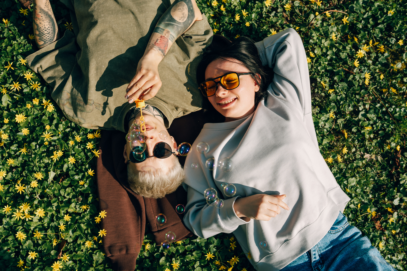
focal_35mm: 35
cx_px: 204
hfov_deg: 54.4
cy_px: 136
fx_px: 396
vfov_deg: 37.9
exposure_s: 1/4000
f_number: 3.2
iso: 125
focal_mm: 35
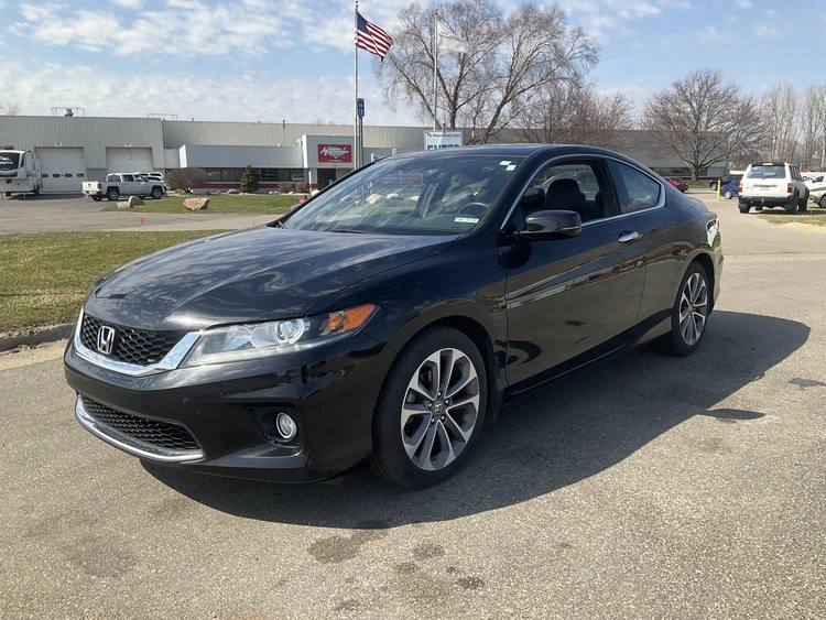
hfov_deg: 61.6
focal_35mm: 29
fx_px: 692
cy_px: 310
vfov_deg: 48.3
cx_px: 413
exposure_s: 1/1412
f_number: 1.8
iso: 25
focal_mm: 3
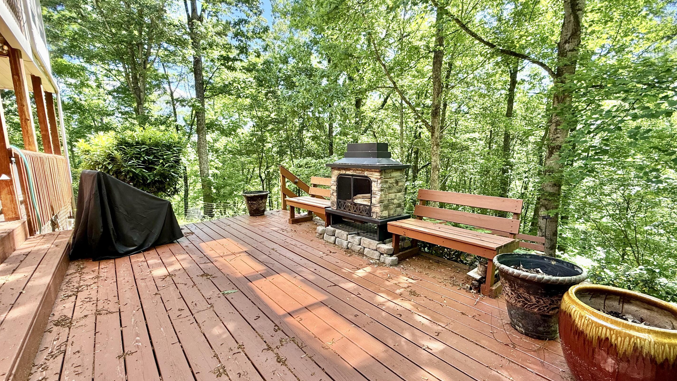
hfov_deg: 99.3
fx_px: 287
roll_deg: +2.0
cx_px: 352
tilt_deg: -5.7
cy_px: 191
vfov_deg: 67.1
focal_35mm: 16
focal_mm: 2.22
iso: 64
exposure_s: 1/127
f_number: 2.2
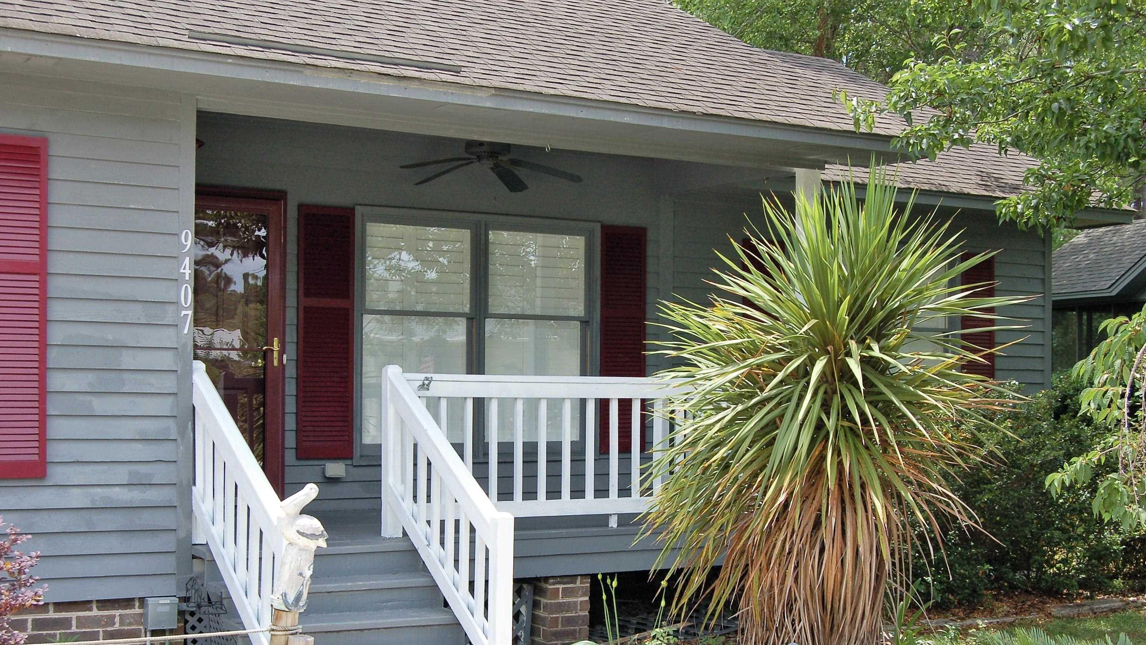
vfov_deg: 24.1
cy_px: 386
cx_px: 565
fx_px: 1505
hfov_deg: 41.7
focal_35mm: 50
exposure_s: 1/200
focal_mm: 31
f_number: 7.1
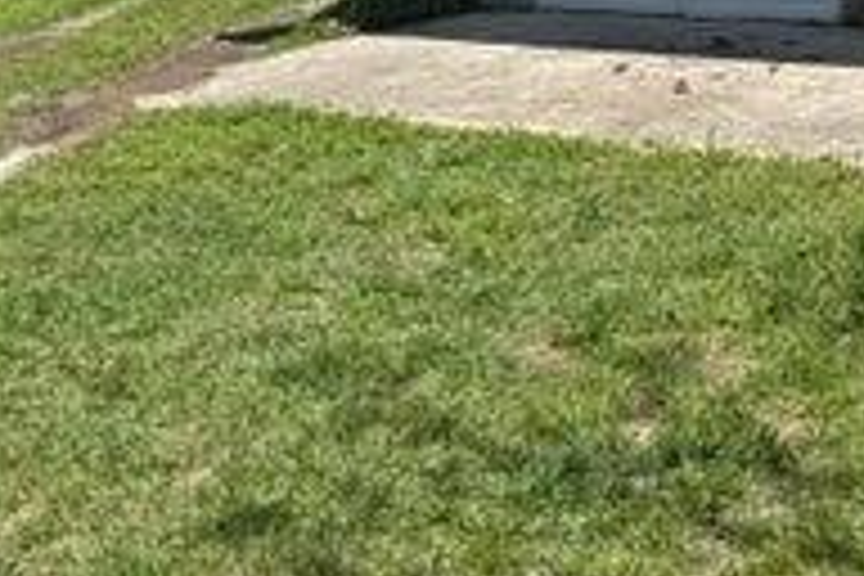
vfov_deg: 15.8
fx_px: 1992
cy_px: -130
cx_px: 922
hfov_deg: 23.2
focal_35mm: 83
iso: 80
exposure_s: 1/3584
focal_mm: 6.76
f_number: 1.78
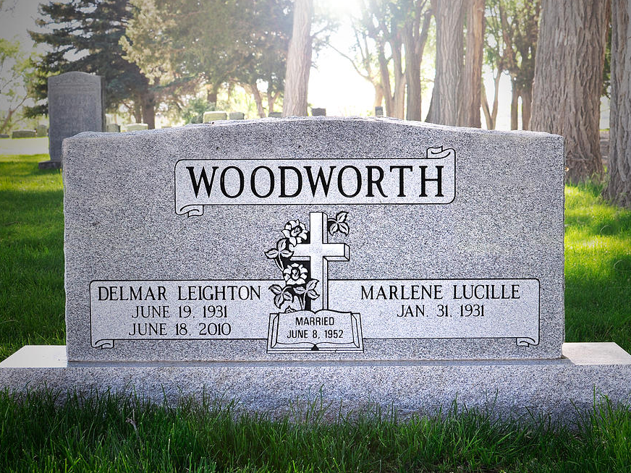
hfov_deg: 33.5
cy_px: 235
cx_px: 322
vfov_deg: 25.4
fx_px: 1049
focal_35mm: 58
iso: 200
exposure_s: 1/60
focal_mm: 35
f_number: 8
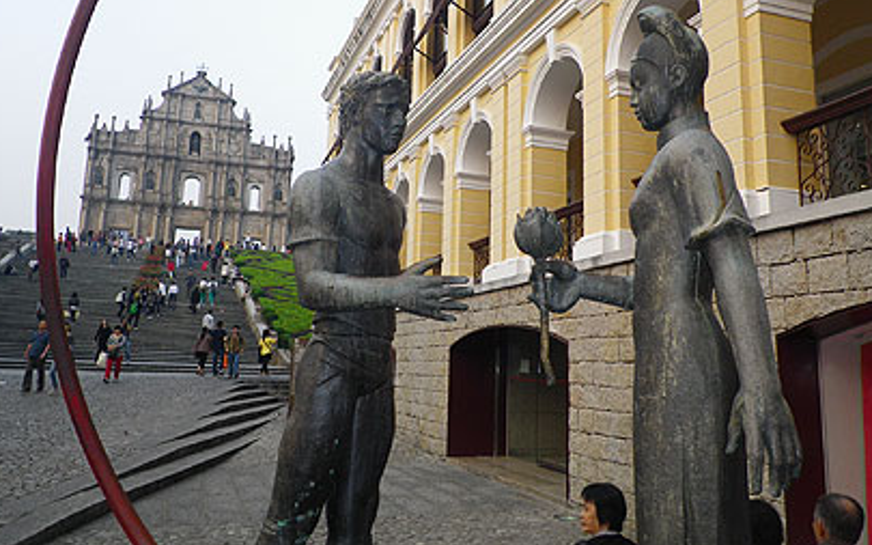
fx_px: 784
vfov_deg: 38.2
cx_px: 435
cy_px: 226
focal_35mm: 33
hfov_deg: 58.2
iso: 80
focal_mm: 4.9
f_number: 2.6
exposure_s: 1/200
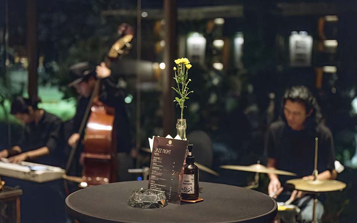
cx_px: 179
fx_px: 652
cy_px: 115
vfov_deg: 19.4
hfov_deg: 30.6
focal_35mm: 67
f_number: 2.8
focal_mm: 65
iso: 25600
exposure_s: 1/200
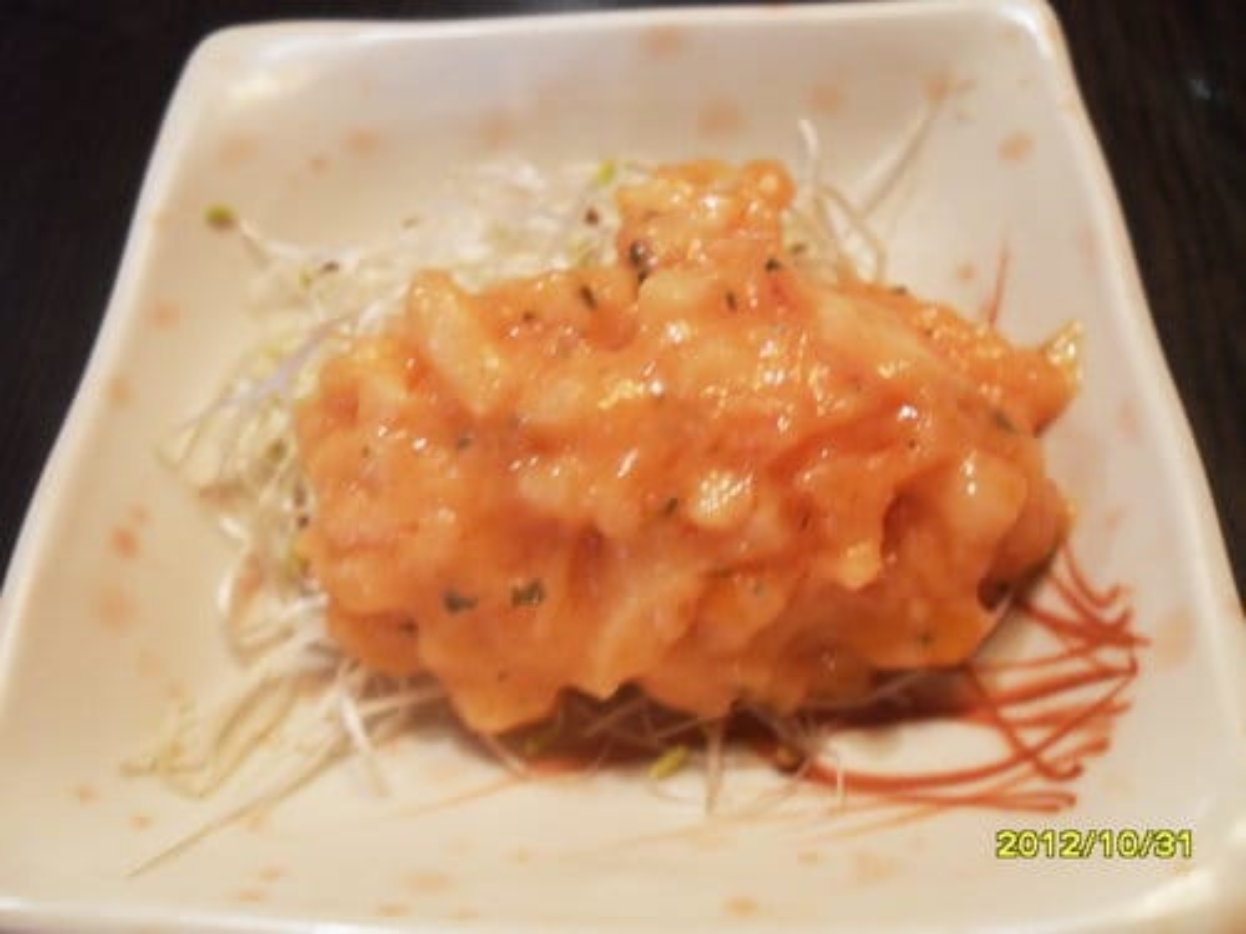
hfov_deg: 52.6
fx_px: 1260
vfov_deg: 40.7
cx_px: 623
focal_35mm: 35
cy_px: 467
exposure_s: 1/10
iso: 200
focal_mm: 6.2
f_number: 2.8
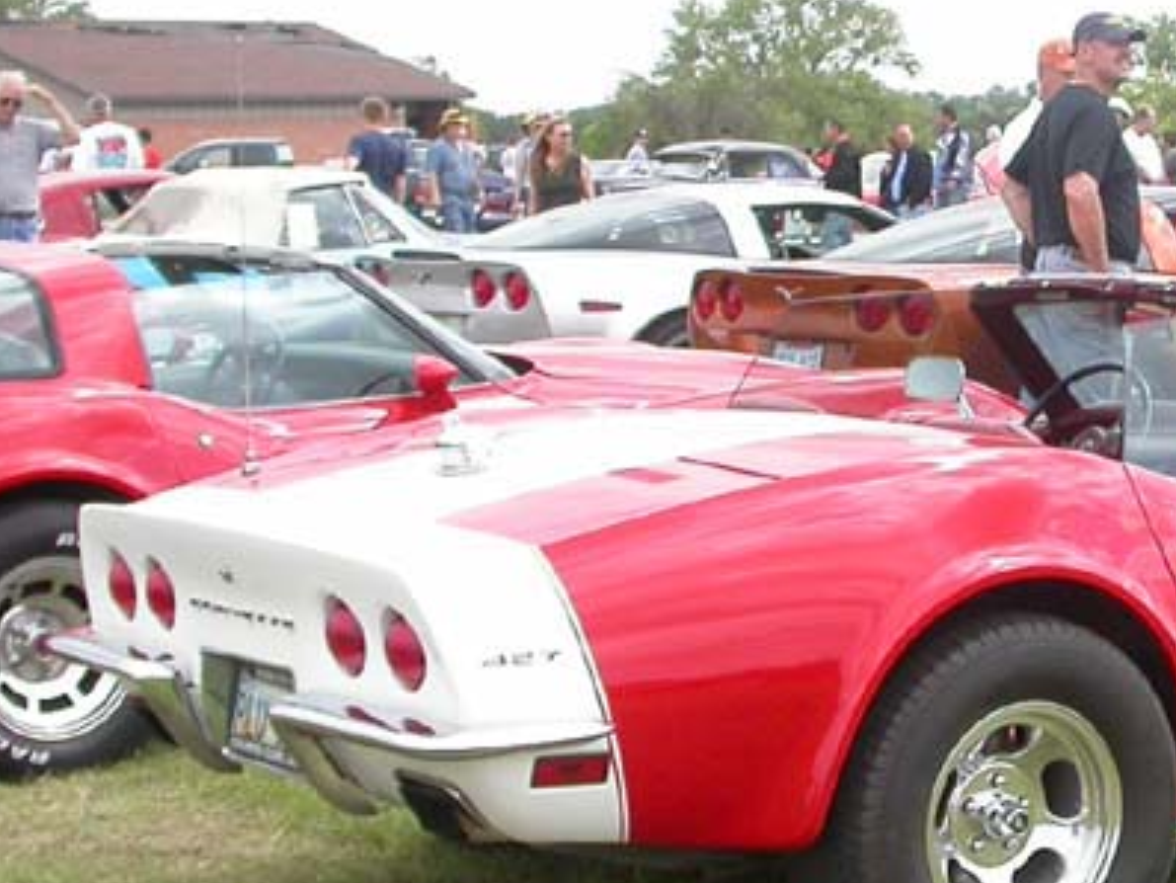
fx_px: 3330
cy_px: 504
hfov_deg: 19.7
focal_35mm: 98
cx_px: 1028
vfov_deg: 15.1
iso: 100
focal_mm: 7.85
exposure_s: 1/1000
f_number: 2.6
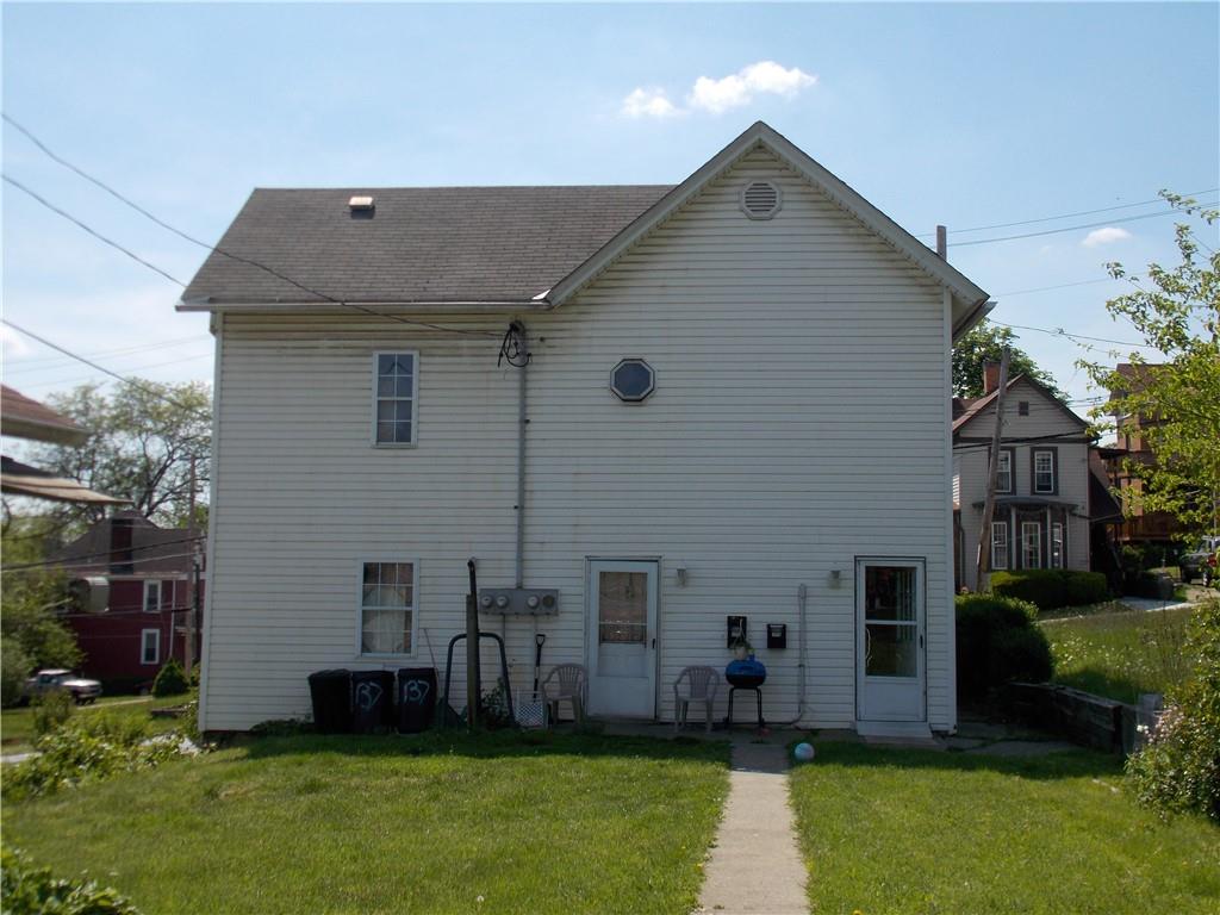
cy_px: 458
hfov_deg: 50.1
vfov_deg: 38.7
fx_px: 1304
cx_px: 610
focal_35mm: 37
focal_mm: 6.6
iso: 80
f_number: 3.5
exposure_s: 1/800
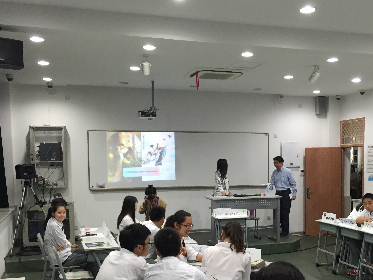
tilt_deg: -4.2
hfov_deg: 43.6
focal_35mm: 43
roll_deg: -0.3
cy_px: 193
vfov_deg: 33.2
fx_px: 463
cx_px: 223
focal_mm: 4.15
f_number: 2.2
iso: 100
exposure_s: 1/30
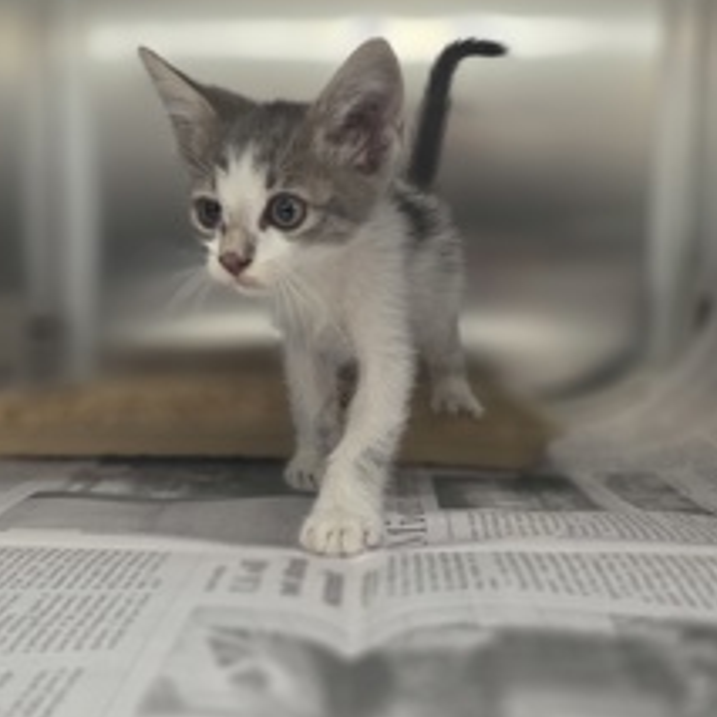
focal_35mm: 40
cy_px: 372
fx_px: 937
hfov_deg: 41.8
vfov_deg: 41.9
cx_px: 313
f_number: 1.7
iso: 400
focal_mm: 6.3
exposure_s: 1/120
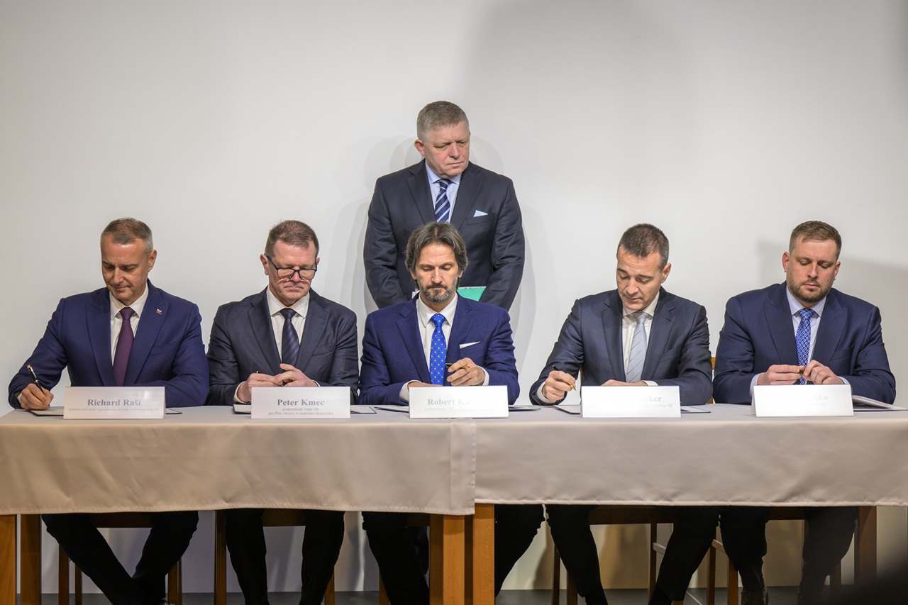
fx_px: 2118
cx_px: 454
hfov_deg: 24.2
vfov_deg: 16.3
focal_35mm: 84
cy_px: 302
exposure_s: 1/400
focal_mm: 84
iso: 1000
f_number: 2.8
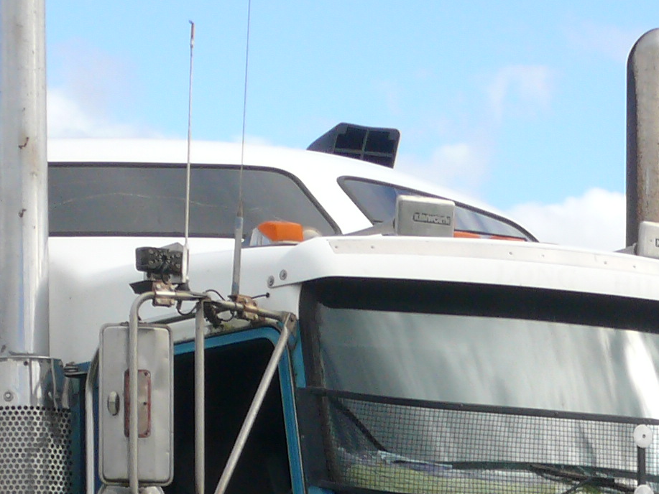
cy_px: 844
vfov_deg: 7.7
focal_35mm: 187
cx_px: 655
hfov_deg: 10.5
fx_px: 3560
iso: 100
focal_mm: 9.9
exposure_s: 1/320
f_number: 5.6
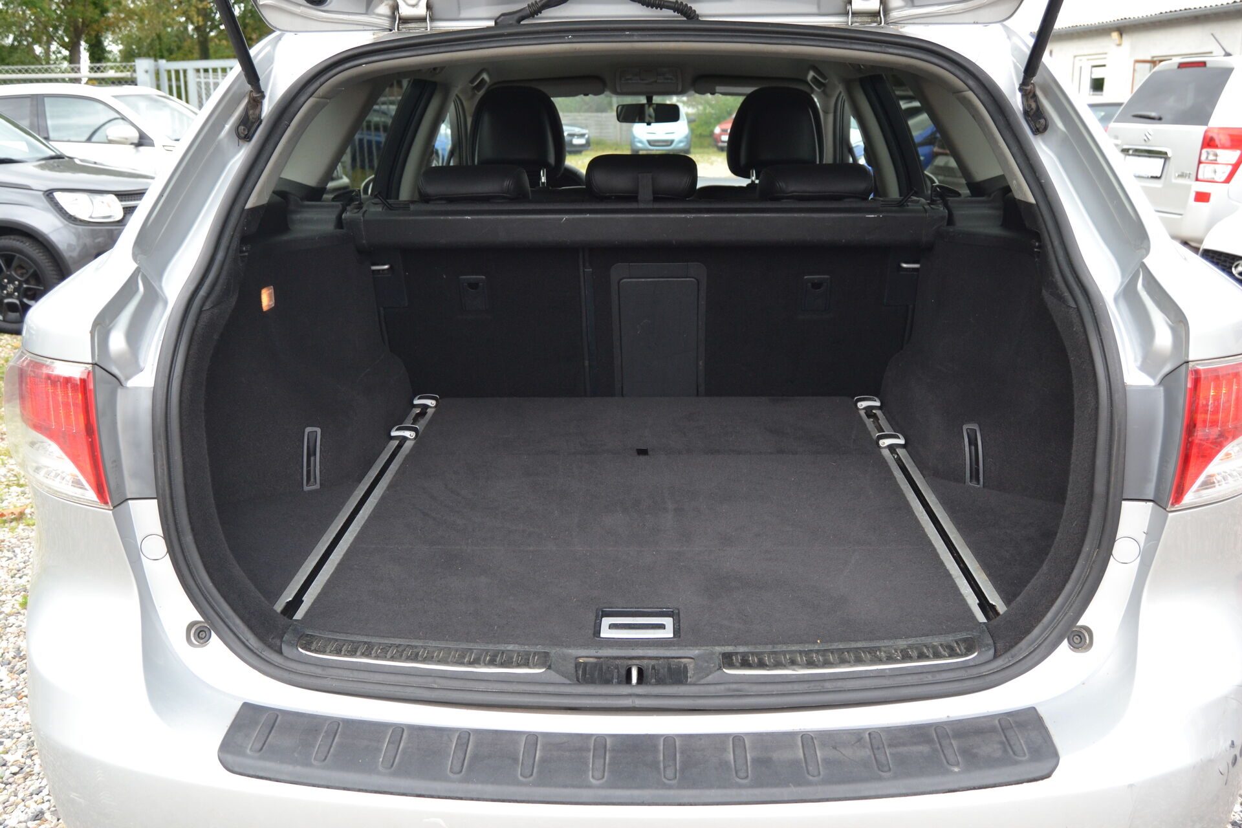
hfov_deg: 57.2
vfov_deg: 40.0
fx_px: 1138
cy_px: 414
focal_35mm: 33
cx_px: 621
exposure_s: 1/125
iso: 400
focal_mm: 22
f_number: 5.6
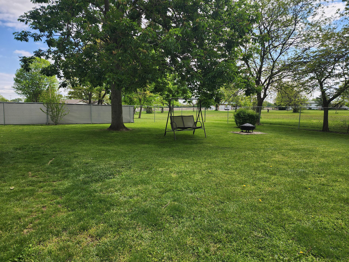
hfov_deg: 73.9
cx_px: 174
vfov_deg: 58.9
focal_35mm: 23
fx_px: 232
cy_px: 131
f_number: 1.8
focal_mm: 6.4
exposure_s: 1/523
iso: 12
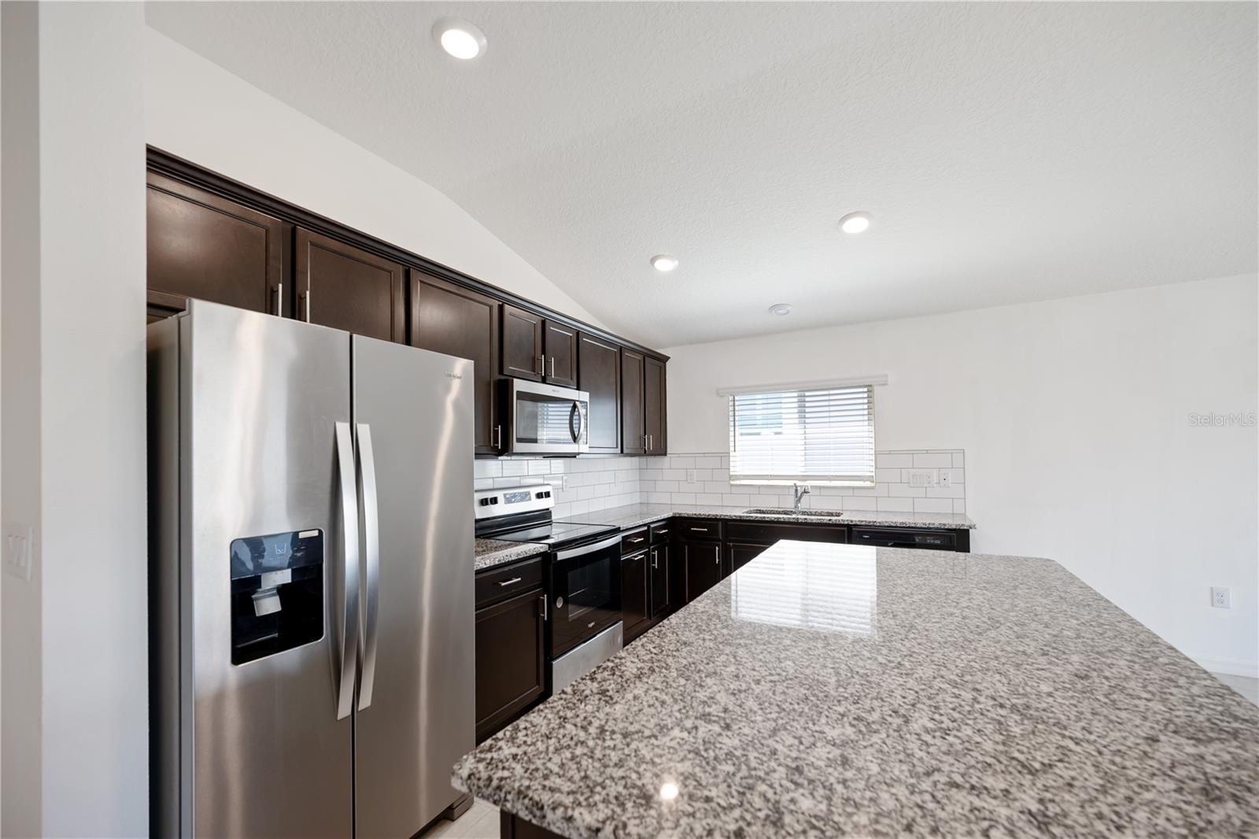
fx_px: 489
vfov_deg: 81.2
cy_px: 420
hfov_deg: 104.3
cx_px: 630
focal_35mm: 14
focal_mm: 14
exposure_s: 1/20
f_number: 4
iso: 320
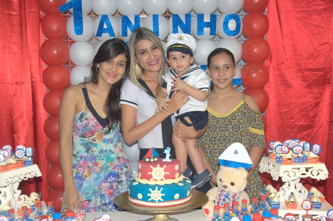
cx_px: 166
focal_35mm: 51
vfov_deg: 26.5
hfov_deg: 38.9
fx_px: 471
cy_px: 110
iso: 800
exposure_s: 1/60
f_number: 4.2
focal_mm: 34
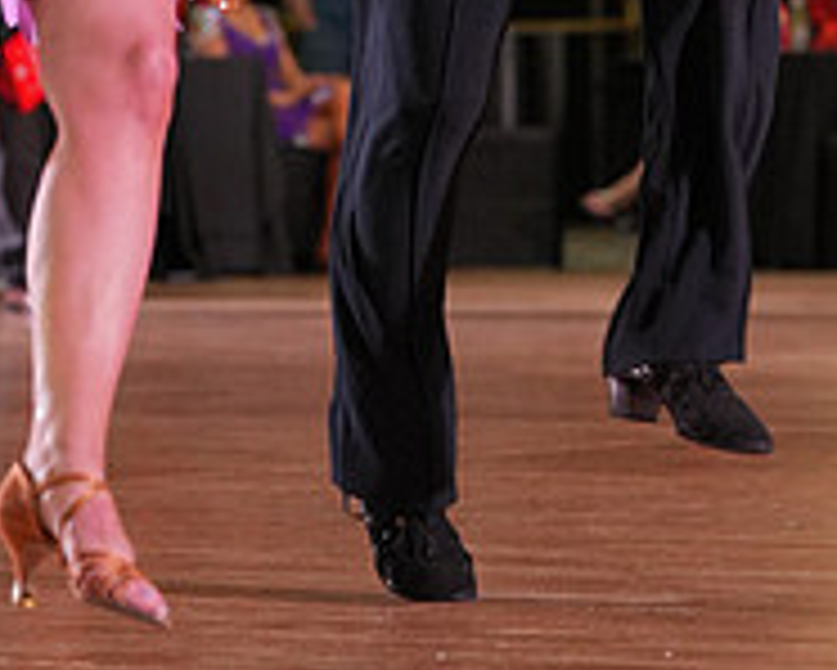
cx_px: 277
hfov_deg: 7.3
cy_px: -211
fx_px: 6593
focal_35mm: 266
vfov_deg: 5.8
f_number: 4
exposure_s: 1/400
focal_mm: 91
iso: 1600
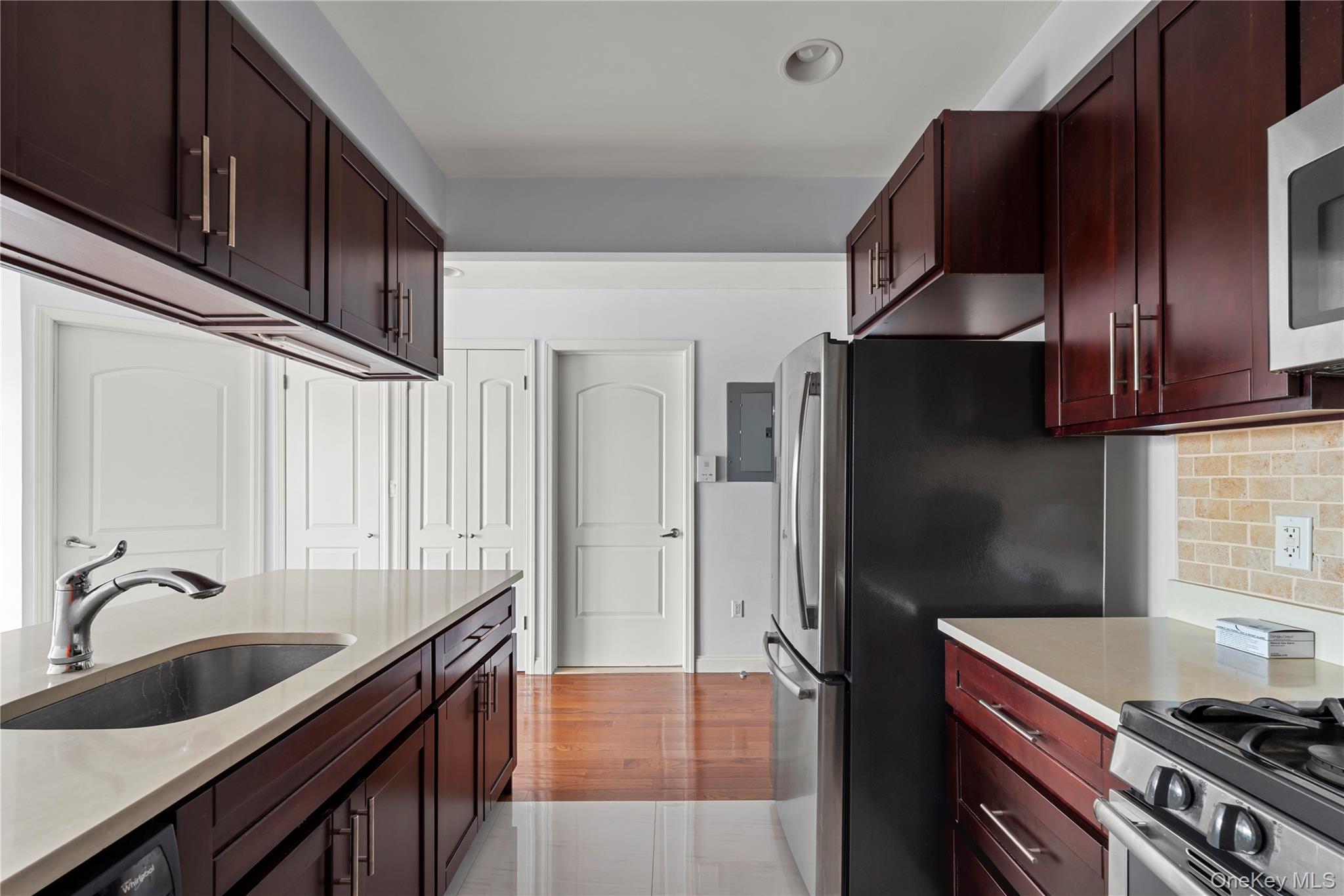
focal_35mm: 14
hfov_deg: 104.3
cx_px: 672
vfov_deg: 81.2
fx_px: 523
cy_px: 448
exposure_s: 1/1.25
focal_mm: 14
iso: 640
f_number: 10
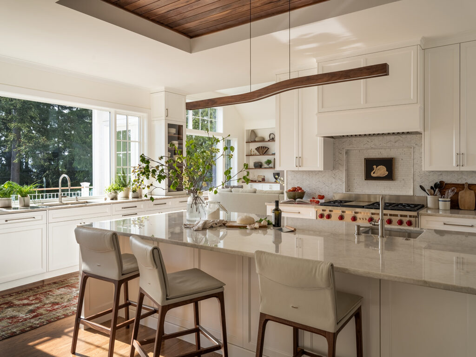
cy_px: 178
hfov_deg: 69.4
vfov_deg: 54.9
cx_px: 238
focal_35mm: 25
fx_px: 344
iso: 100
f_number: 16
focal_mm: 32
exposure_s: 1/1250
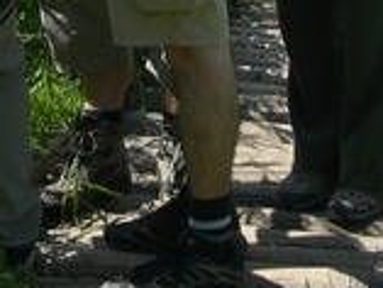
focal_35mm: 155
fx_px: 1716
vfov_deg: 9.0
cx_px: 156
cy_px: -295
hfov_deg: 12.7
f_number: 3.1
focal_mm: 6.3
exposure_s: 1/800
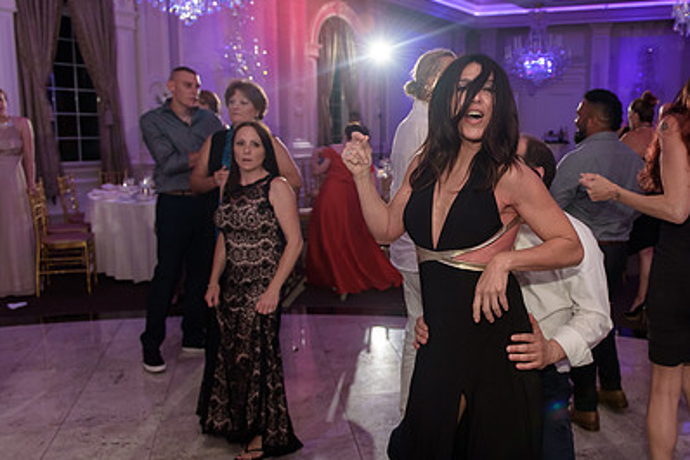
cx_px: 473
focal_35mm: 35
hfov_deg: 53.1
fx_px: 671
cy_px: 228
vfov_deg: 37.8
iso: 1600
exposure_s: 1/125
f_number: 3.2
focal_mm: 24
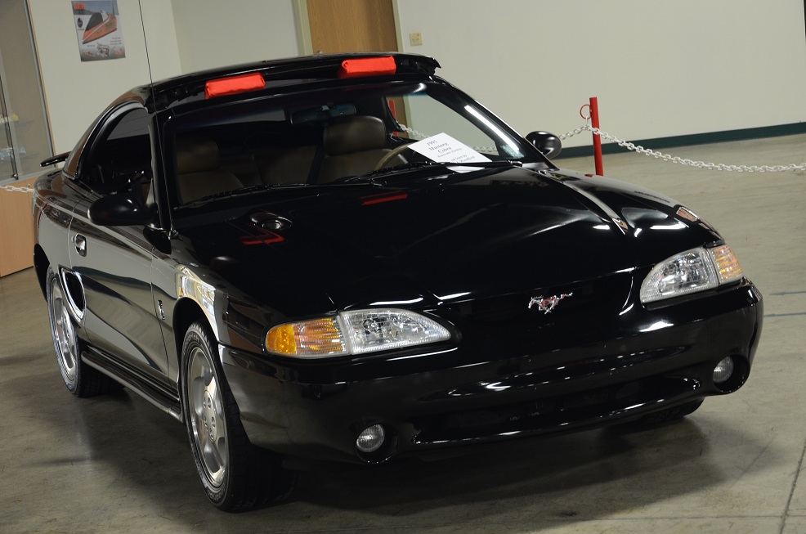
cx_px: 403
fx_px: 1944
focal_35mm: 87
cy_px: 267
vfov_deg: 15.6
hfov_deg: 23.4
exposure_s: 1/5
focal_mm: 58
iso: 800
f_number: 6.3
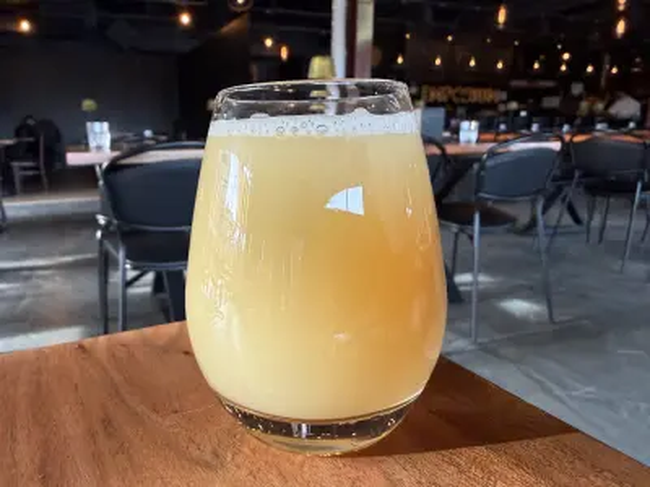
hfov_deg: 71.6
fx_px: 451
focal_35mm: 24
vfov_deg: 56.8
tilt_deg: -14.2
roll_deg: +0.6
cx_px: 325
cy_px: 244
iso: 200
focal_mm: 2.22
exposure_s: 1/60
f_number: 2.2
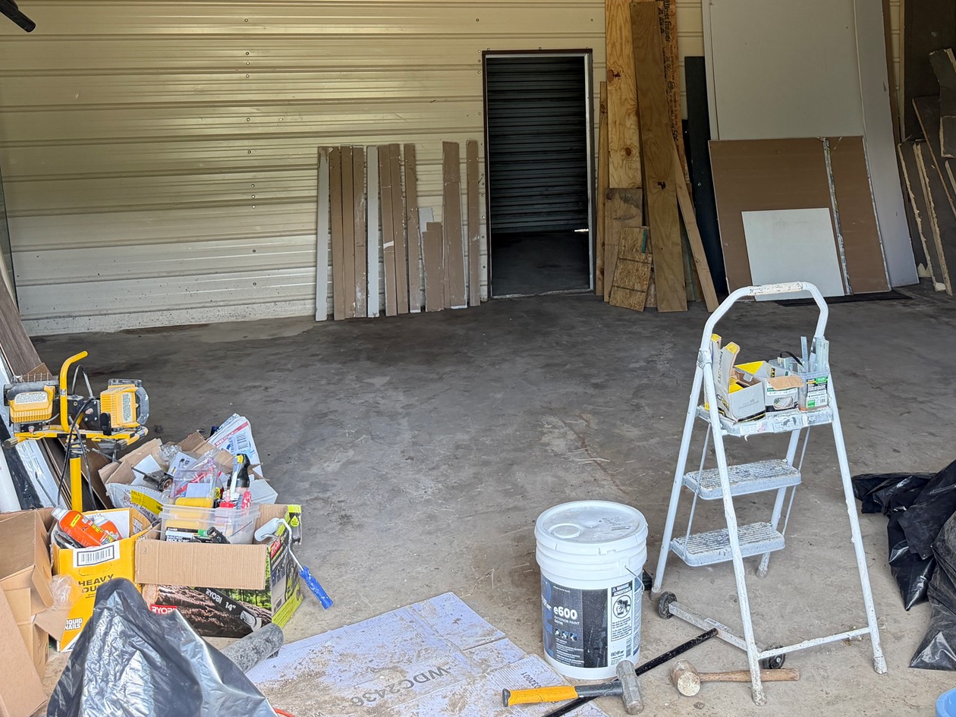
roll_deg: +2.0
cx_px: 578
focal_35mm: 39
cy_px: 137
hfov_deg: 47.6
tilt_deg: -5.4
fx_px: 1077
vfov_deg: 35.5
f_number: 1.78
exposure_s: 1/121
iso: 160
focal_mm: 6.76
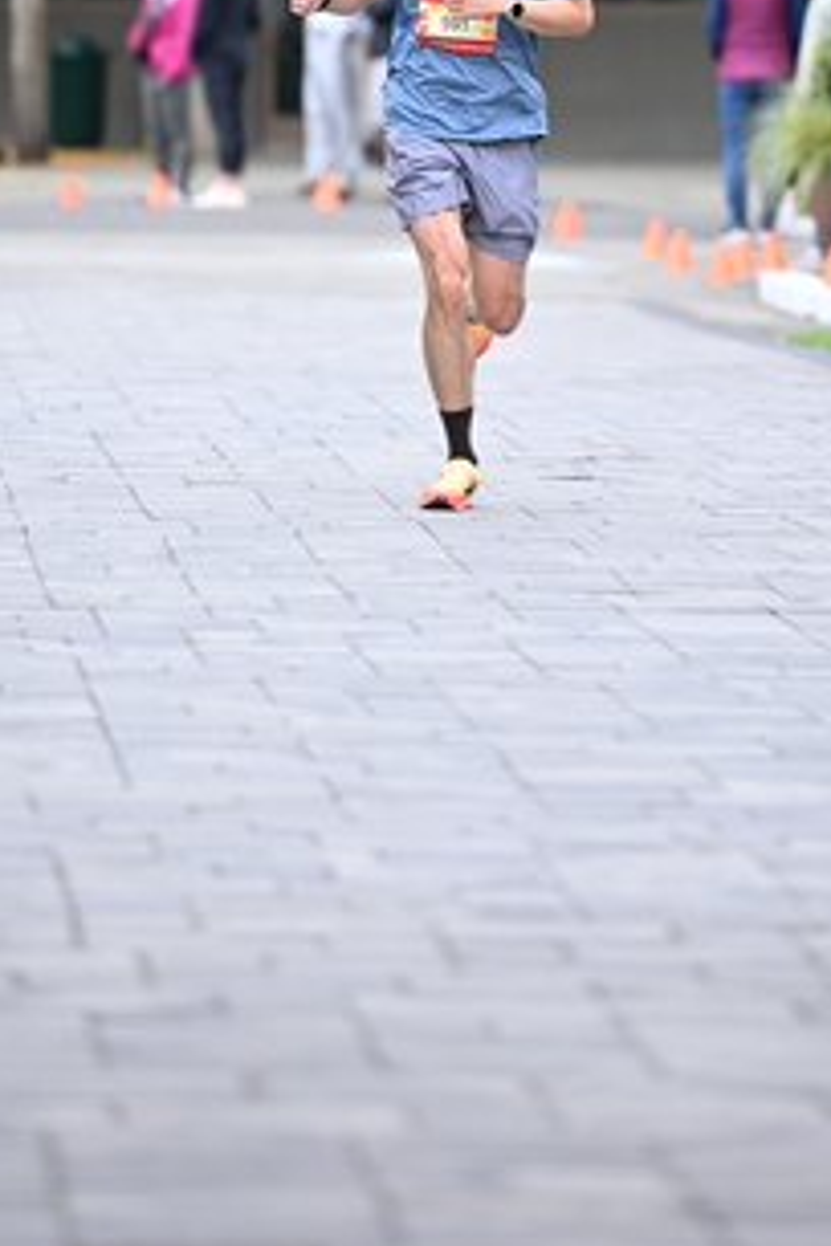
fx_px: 12152
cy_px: 143
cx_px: 470
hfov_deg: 3.9
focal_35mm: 351
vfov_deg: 5.9
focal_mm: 195
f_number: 2.8
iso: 1000
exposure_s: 1/1250
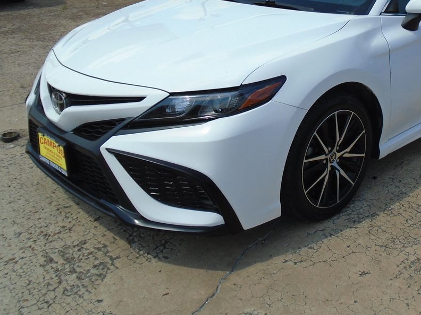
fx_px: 511
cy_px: 68
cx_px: 307
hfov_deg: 43.6
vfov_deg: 33.5
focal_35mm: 42
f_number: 8
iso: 100
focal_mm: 4.6
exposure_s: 1/250
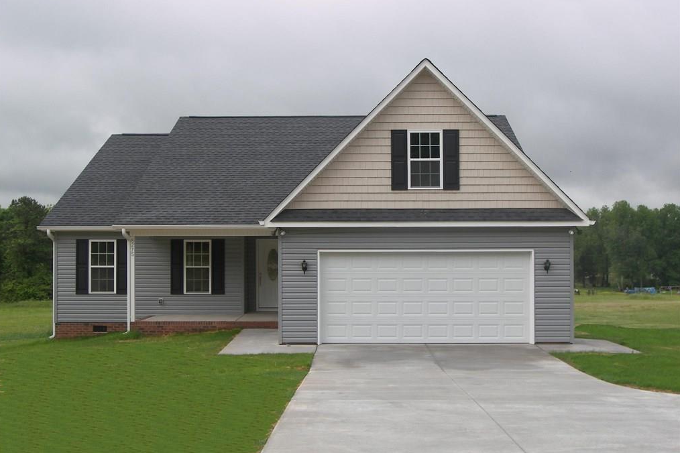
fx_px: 793
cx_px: 339
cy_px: 229
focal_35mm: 42
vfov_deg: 31.9
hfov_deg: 46.4
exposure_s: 1/320
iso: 50
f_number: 3.2
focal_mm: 8.4
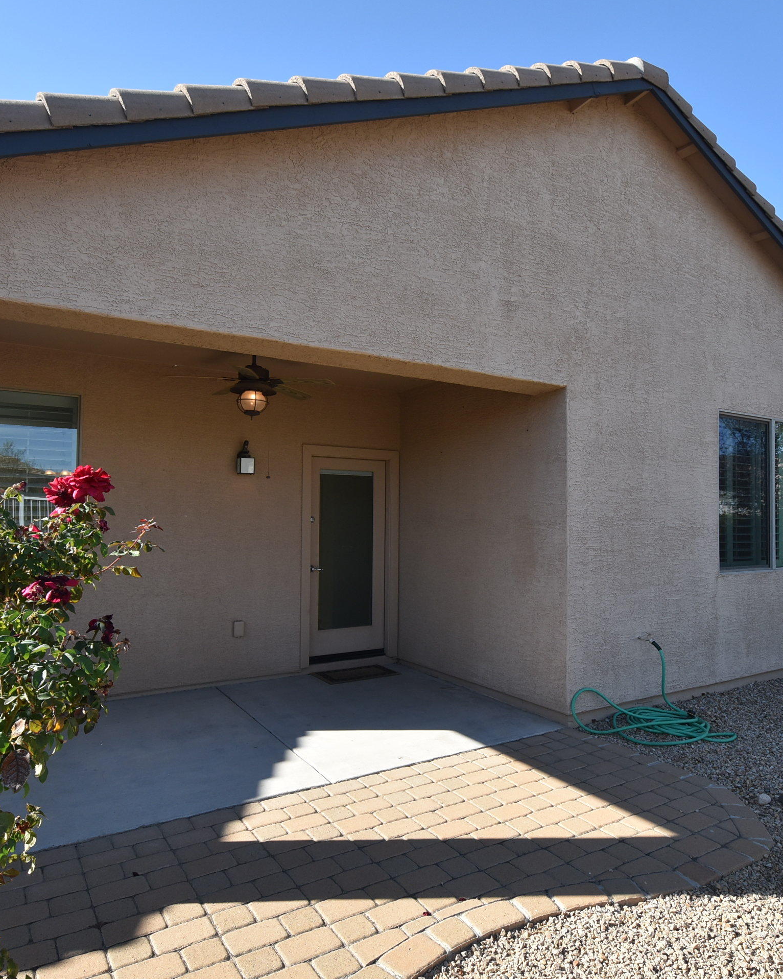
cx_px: 409
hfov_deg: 63.1
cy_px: 492
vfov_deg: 75.0
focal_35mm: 22
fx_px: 637
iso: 250
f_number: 8
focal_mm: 10
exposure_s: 1/250
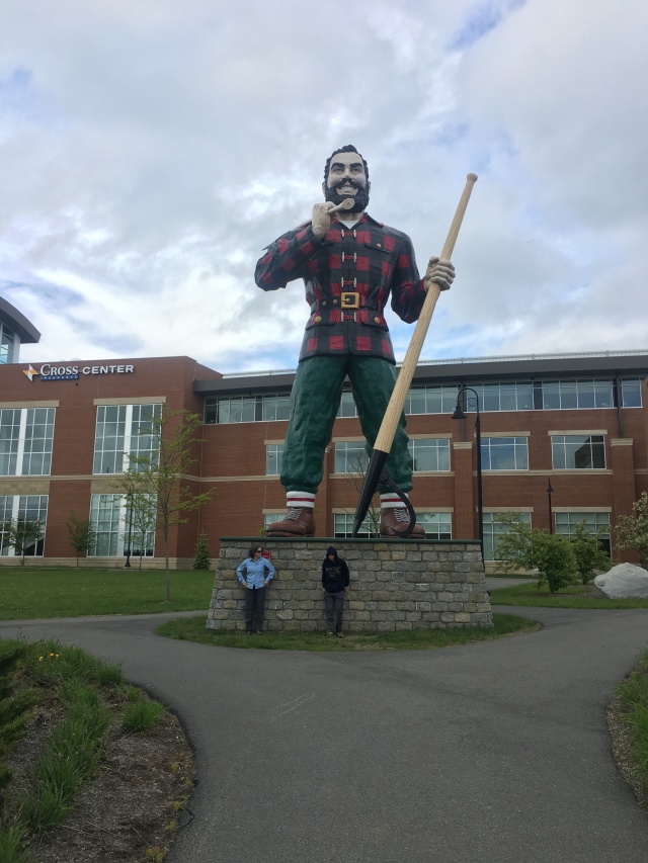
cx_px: 324
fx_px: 724
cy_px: 432
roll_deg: -0.5
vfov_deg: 61.7
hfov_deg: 48.2
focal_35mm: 29
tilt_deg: +10.3
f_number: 2.2
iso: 25
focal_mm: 4.15
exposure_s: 1/950
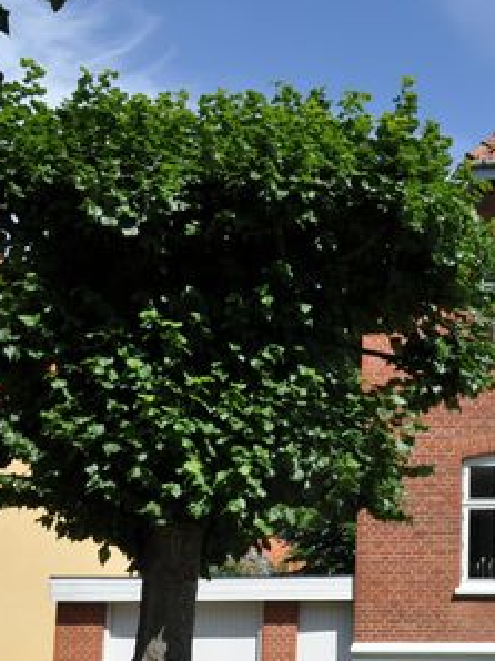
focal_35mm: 61
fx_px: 1164
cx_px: 528
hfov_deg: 22.8
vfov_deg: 31.5
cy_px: 429
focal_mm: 21
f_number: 10
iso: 200
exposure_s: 1/400
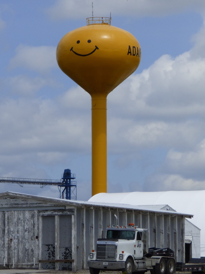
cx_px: 102
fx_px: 987
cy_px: 137
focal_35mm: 125
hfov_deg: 11.9
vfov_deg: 15.8
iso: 100
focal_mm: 20.5
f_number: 5
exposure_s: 1/1300
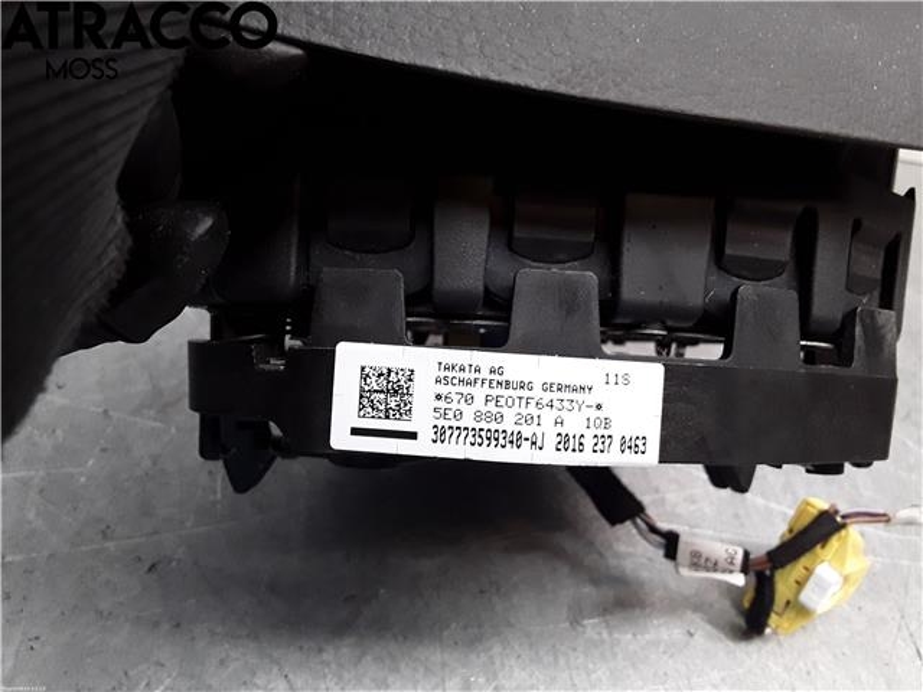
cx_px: 462
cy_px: 346
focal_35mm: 28
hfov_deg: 63.4
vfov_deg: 49.7
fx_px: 747
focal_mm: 2.91
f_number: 1.9
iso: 100
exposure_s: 1/100
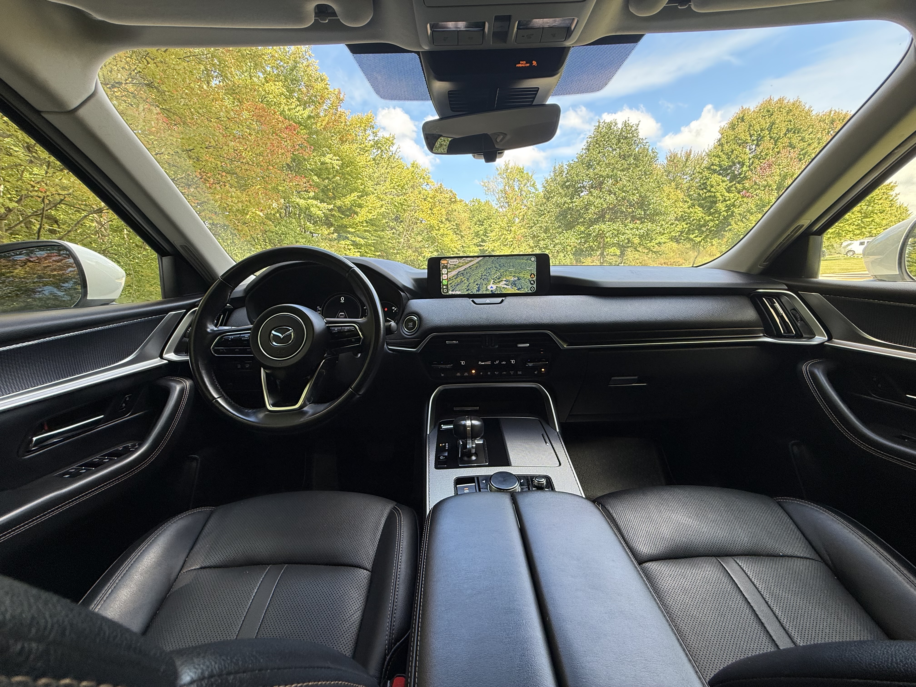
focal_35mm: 14
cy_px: 344
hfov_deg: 102.1
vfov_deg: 85.7
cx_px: 458
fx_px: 370
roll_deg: +2.6
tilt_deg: -13.2
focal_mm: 2.22
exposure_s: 1/99
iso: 64
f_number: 2.2
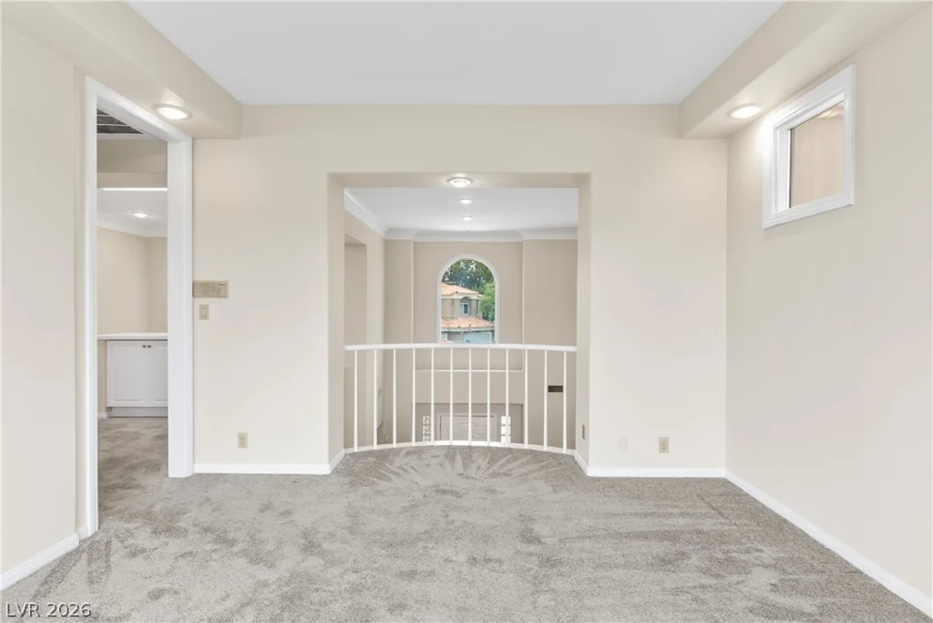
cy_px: 312
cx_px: 466
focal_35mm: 18
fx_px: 467
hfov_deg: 90.0
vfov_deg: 67.4
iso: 400
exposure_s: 1/3
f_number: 8
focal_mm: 18
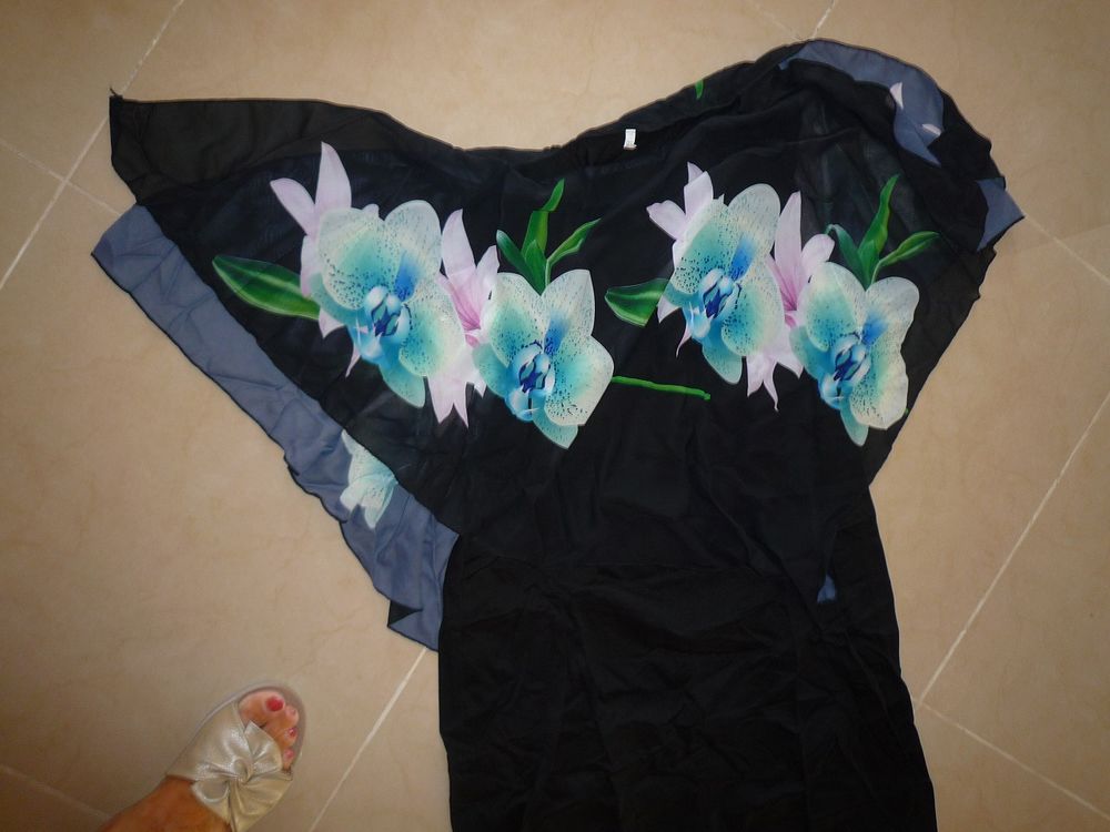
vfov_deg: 54.9
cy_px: 416
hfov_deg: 69.4
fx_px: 802
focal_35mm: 25
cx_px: 555
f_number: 2.8
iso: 100
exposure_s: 1/30
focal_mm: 4.4
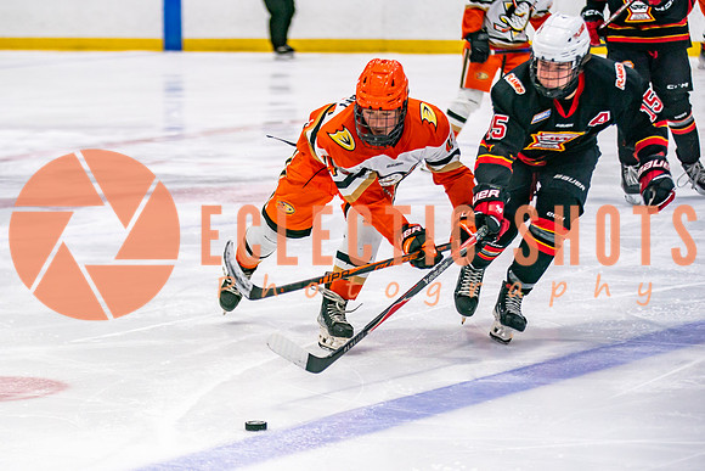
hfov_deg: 13.2
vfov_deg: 8.8
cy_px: 278
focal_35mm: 156
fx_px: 3051
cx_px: 236
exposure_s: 1/640
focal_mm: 115
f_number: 2.8
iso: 640
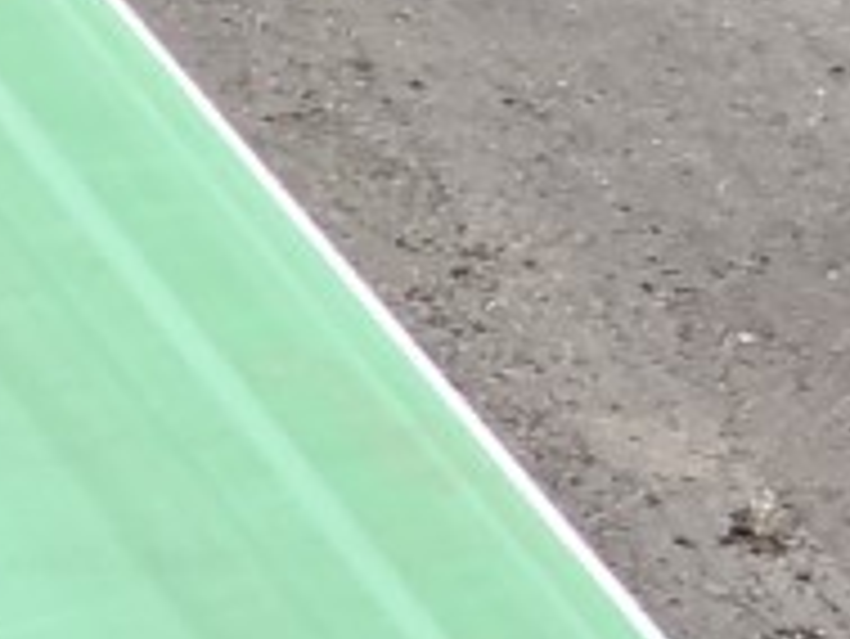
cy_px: 1354
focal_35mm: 213
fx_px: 5234
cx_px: -1367
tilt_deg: -42.1
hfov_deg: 8.3
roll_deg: -5.4
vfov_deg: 6.7
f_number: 1.8
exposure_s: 1/358
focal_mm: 4
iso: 20
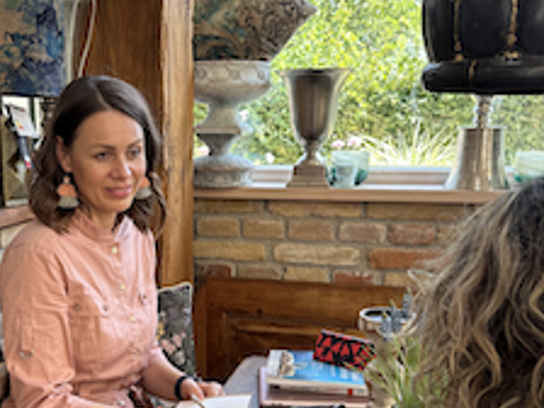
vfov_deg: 31.2
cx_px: 192
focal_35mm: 46
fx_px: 723
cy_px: 285
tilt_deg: -12.2
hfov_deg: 40.8
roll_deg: +0.6
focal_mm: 6.86
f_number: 1.78
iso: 80
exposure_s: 1/163
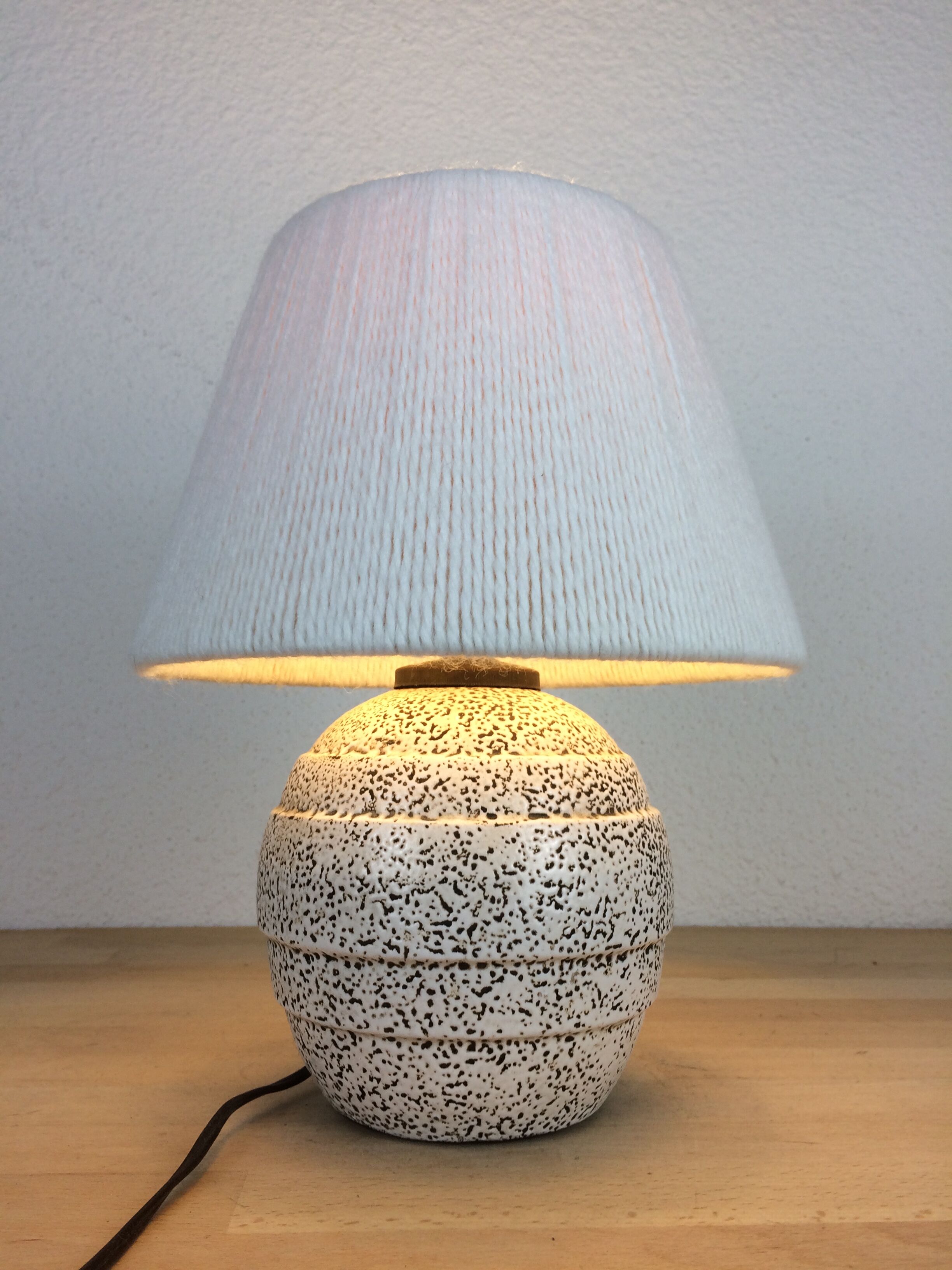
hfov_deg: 48.2
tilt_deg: +5.3
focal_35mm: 29
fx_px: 1063
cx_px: 476
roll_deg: +0.5
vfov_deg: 61.7
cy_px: 635
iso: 32
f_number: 2.2
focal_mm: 4.15
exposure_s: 1/100
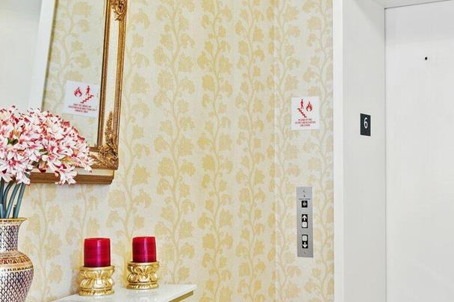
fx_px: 630
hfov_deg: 37.6
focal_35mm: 50
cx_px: 389
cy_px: 196
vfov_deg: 26.8
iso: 200
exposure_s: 2.5
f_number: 8
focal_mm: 19
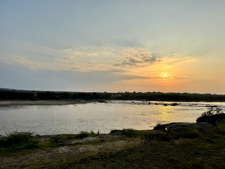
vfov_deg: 56.8
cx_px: 112
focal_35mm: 24
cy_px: 84
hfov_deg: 71.6
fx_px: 156
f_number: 1.78
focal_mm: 6.86
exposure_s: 1/6410
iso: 80
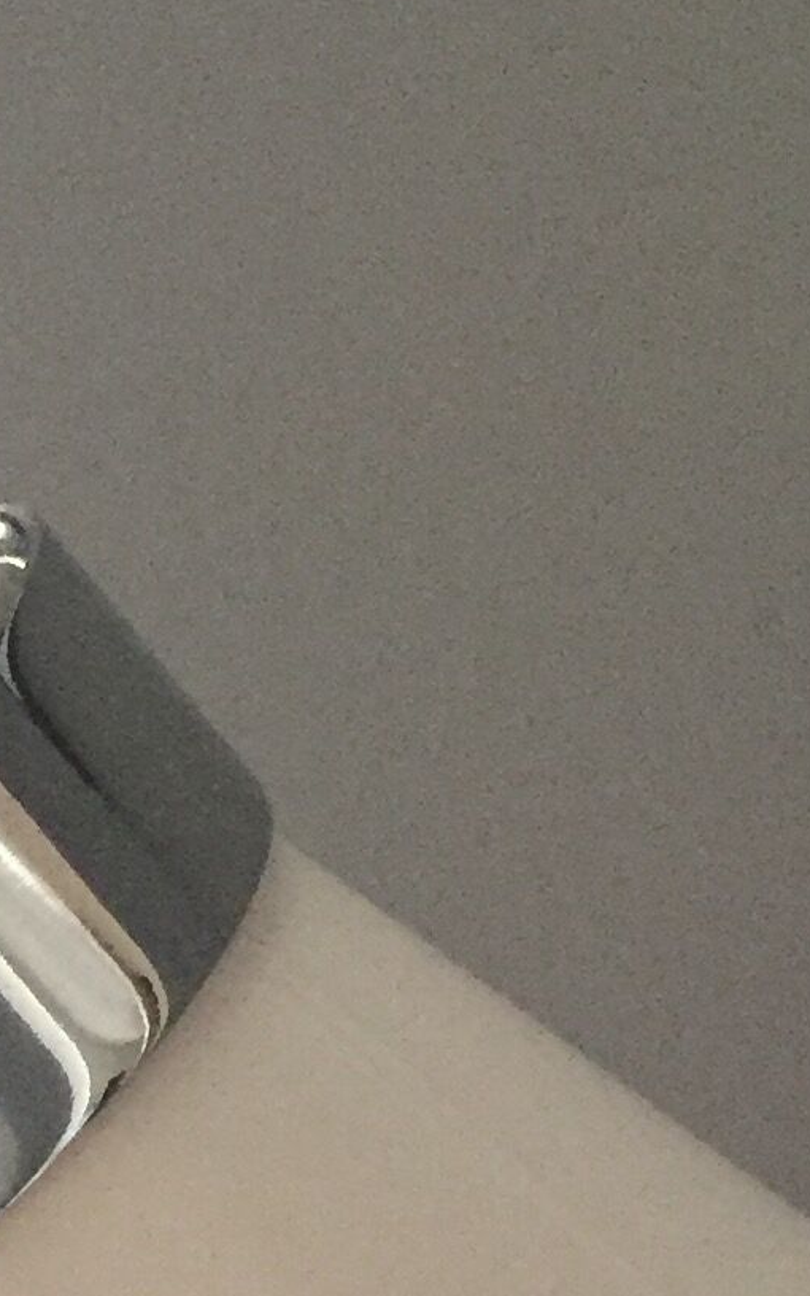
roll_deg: +0.2
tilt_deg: -5.5
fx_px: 4344
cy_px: 1358
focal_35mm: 123
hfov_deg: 10.6
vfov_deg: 16.5
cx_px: 70
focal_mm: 4.15
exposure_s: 1/33
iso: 250
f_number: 2.2
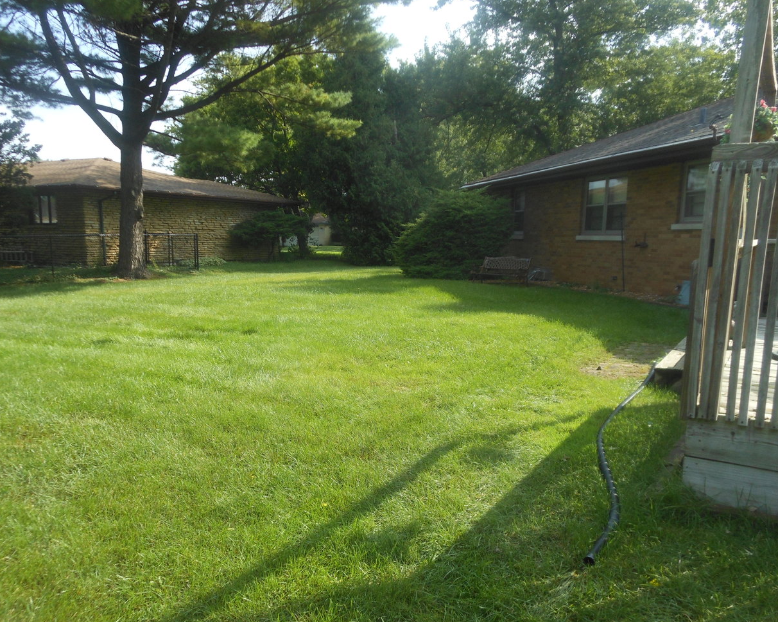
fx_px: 668
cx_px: 350
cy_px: 318
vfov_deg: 50.0
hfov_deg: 60.3
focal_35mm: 29
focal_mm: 4.5
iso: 80
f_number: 3.2
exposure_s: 1/400
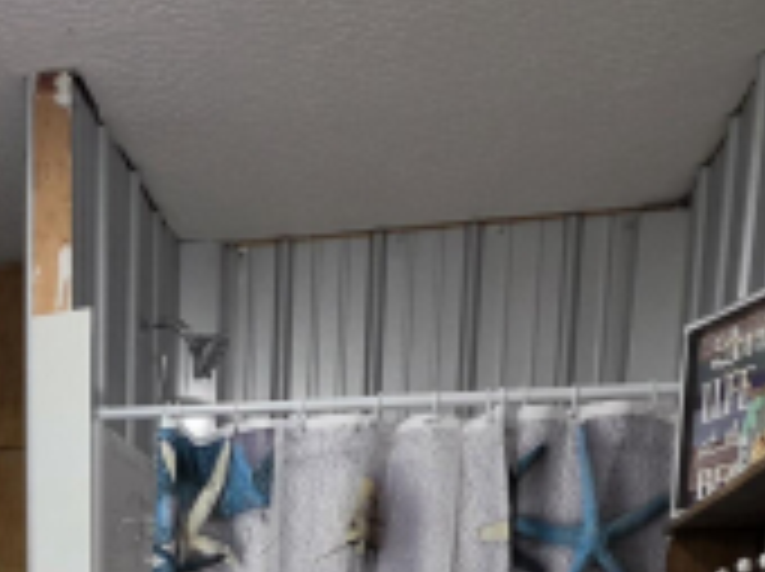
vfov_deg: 22.2
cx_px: 97
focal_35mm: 51
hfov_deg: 35.6
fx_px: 1125
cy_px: 914
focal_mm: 2.2
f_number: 1.9
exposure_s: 1/60
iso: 400
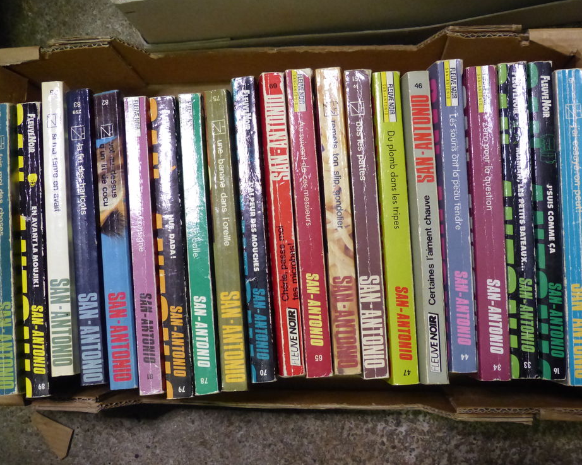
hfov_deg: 50.3
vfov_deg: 41.1
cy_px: 230
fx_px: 620
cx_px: 302
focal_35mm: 36
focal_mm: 6.2
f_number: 2.8
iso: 800
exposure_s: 1/60
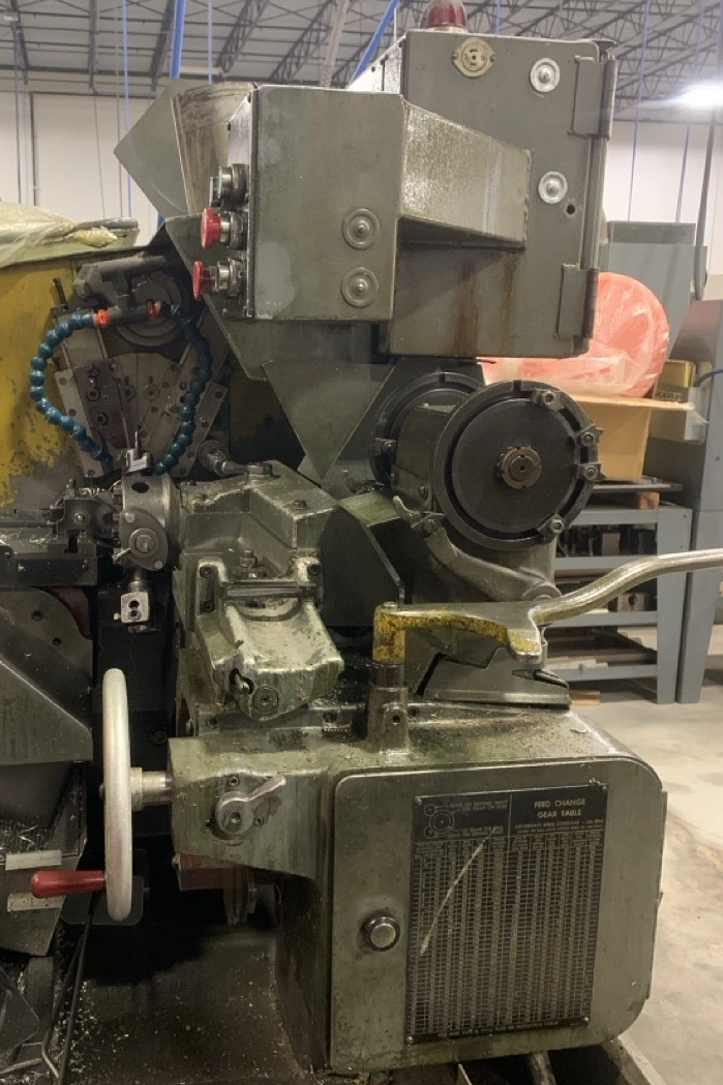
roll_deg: -0.1
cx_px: 253
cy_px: 563
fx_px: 994
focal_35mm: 33
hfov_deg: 39.6
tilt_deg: -10.9
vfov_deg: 57.2
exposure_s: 1/34
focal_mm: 4.25
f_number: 1.8
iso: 400
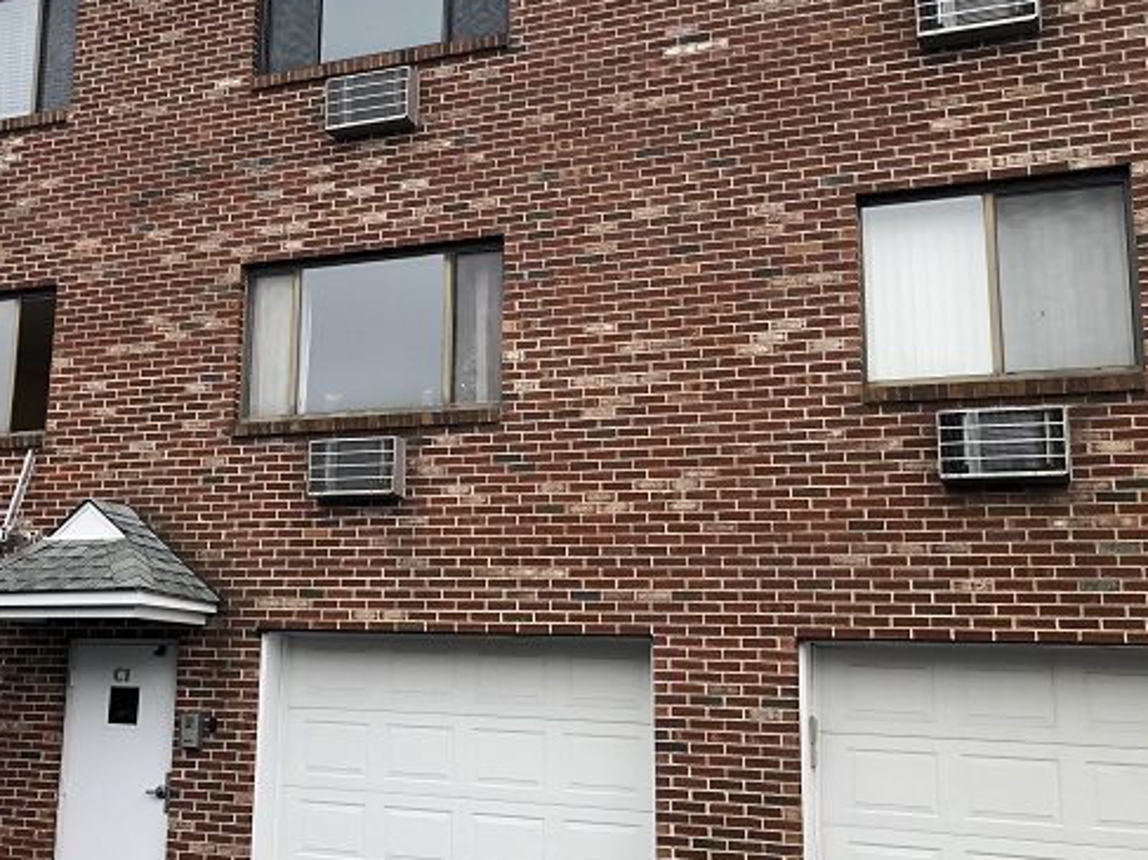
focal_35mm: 46
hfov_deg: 40.5
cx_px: 347
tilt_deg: +16.3
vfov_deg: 31.5
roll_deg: -4.2
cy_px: 375
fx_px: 1525
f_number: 1.8
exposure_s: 1/130
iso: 20
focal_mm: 3.99
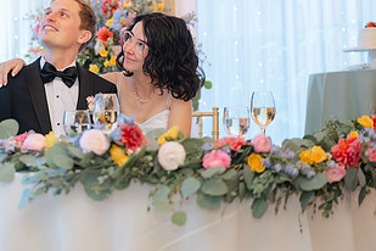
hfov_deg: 21.4
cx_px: 72
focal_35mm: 94
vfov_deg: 14.4
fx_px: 982
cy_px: 42
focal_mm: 50
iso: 320
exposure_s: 1/100
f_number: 1.8
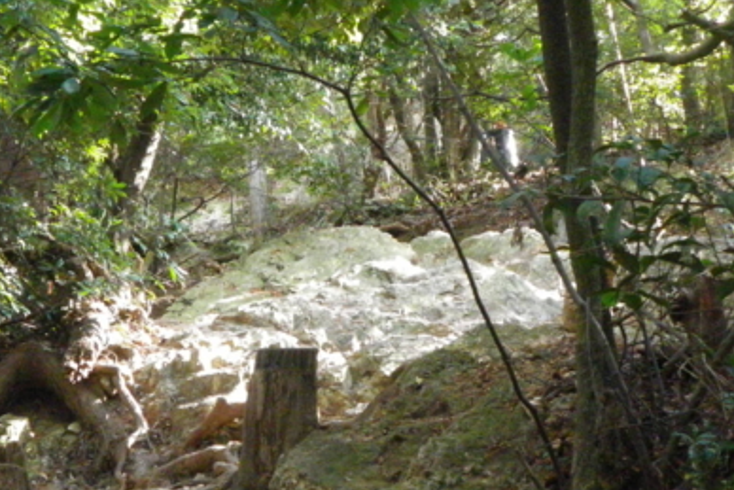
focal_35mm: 75
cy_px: 316
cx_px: 269
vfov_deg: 18.2
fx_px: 1530
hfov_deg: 26.9
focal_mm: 6.2
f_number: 3.8
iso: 500
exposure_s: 1/60
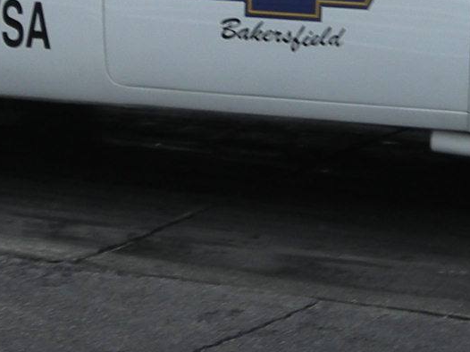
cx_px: 216
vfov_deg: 9.9
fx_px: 2009
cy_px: -20
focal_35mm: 148
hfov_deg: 13.3
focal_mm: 6.3
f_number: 6.4
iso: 50
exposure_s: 1/186
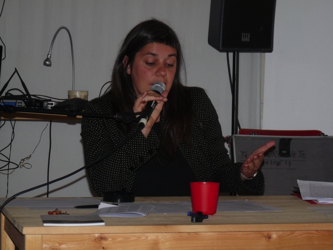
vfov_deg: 11.5
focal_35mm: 129
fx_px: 1241
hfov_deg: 15.3
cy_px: 125
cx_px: 166
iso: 200
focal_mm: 23
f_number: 3.6
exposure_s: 1/40
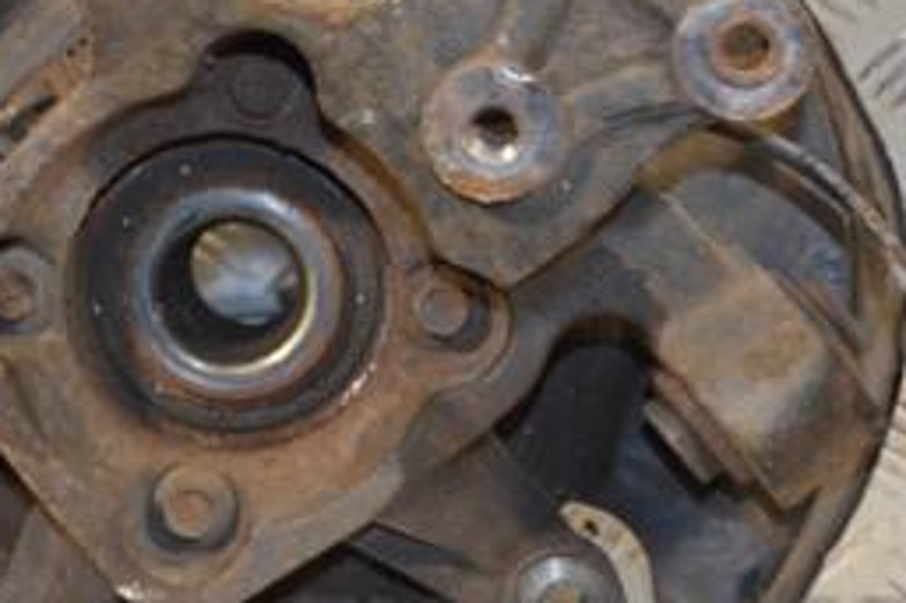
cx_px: 222
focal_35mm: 105
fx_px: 2641
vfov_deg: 13.0
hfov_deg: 19.3
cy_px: 180
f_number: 4.5
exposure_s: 1/80
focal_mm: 30
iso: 400
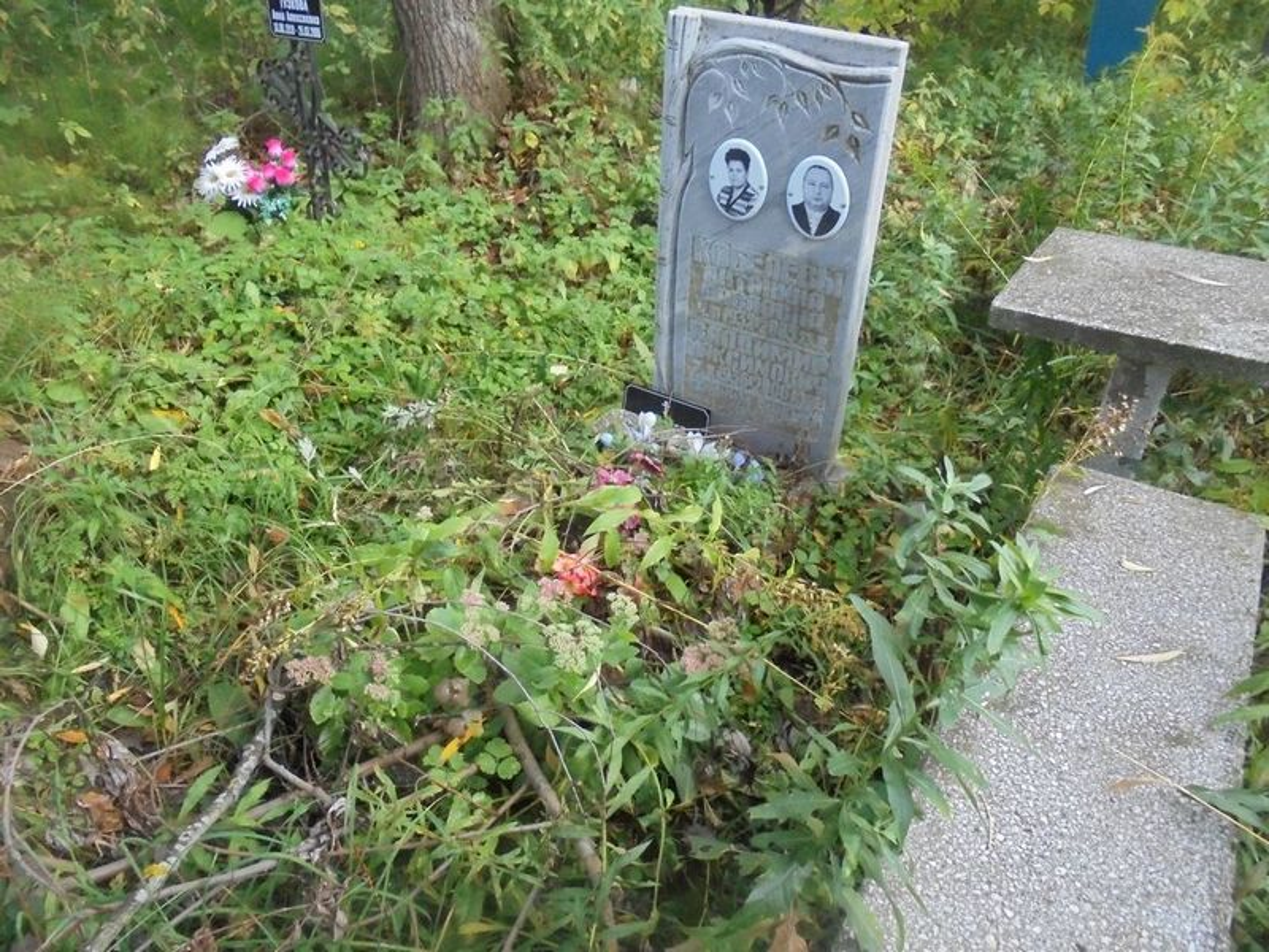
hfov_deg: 67.3
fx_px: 953
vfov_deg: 53.1
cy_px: 476
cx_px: 634
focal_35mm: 26
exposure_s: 1/125
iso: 400
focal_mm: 4.6
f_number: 3.5
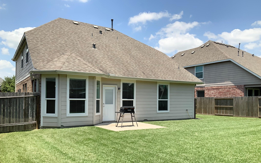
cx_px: 131
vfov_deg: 40.4
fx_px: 220
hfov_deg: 61.2
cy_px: 96
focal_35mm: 31
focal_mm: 3
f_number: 1.8
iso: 16
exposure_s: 1/1912
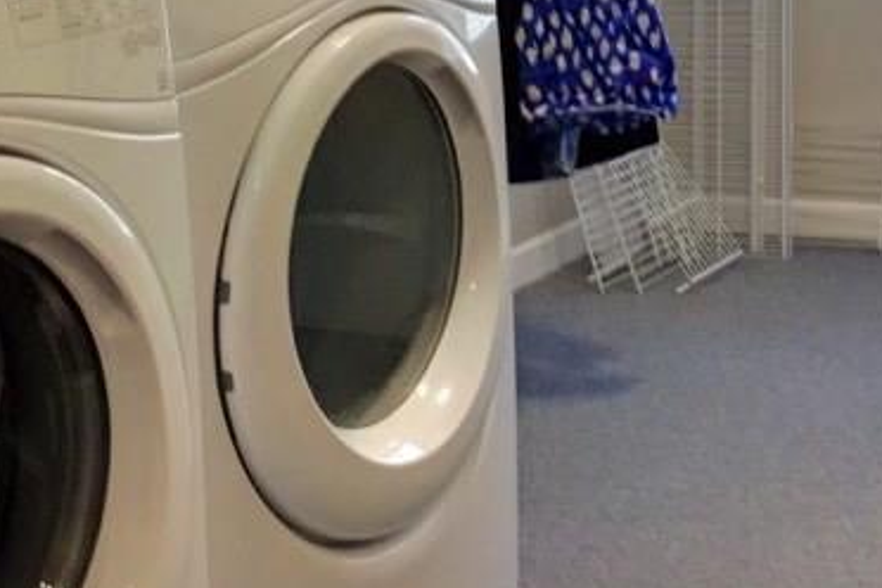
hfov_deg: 24.3
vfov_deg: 15.9
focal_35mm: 83
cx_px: 631
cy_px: -104
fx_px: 2033
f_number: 2.2
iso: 125
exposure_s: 1/30
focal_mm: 4.15
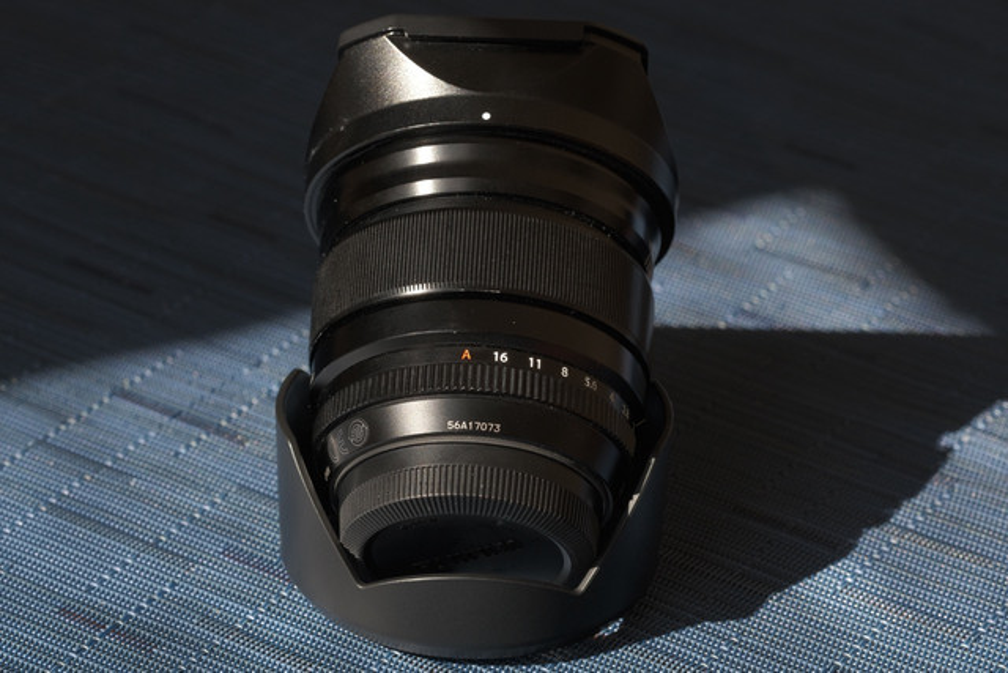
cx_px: 504
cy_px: 336
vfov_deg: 10.2
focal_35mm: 135
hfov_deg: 15.2
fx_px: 3781
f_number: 8
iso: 160
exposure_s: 1/52
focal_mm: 90
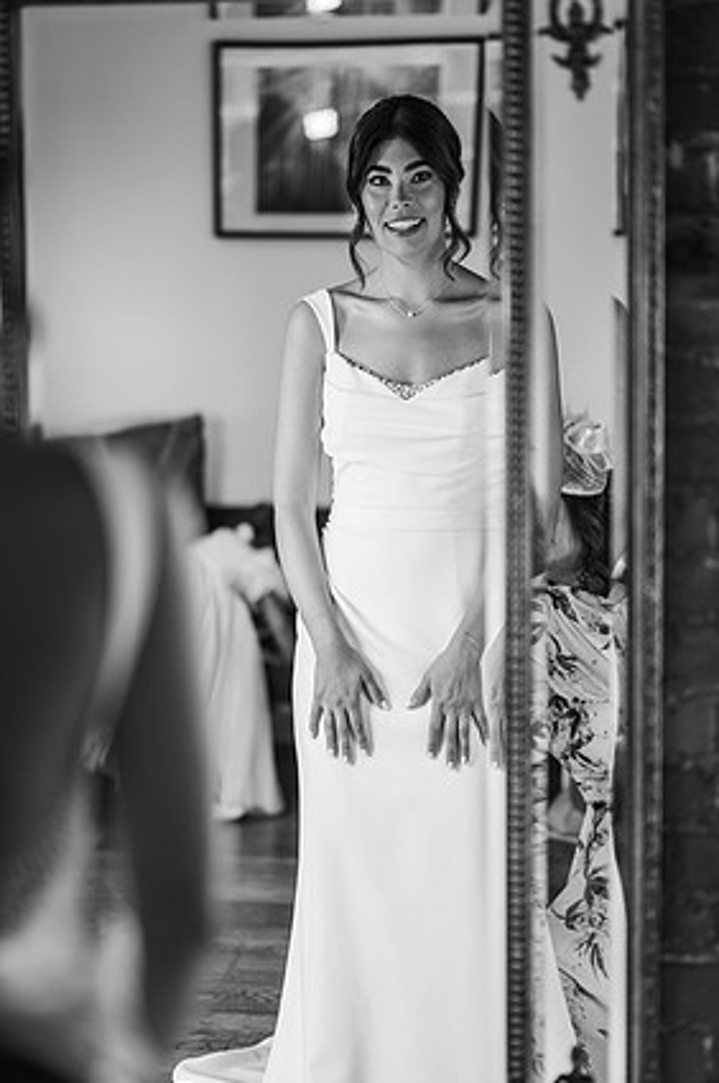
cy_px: 525
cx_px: 374
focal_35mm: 90
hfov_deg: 15.1
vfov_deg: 22.7
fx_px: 2705
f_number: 1.8
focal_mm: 85
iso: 220
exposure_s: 1/200
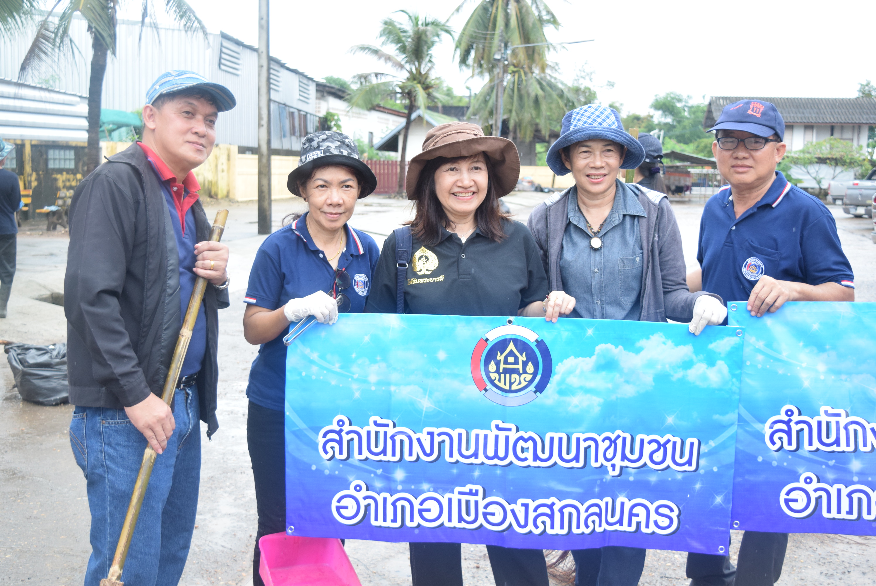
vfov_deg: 31.9
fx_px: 1023
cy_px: 293
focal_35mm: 42
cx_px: 438
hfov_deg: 46.4
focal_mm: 28
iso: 800
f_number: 4.2
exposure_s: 1/640
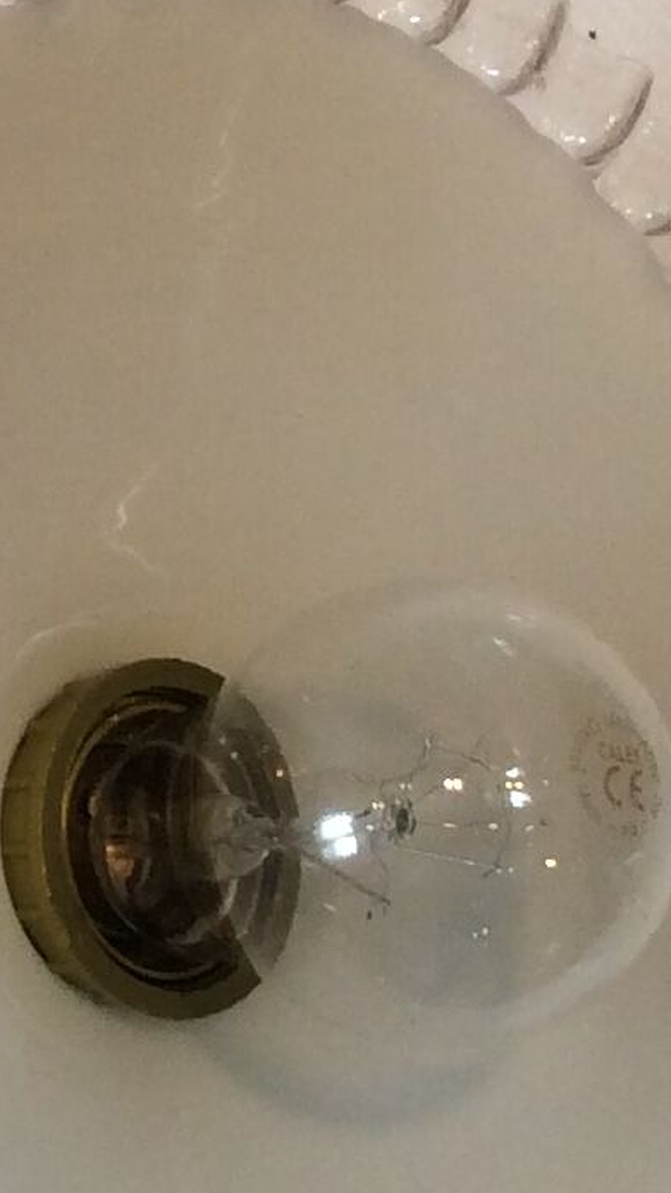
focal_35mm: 130
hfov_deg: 8.9
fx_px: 4115
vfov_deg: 16.5
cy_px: 493
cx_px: -595
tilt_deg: -79.8
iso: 50
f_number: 2.4
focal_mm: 3.3
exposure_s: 1/25
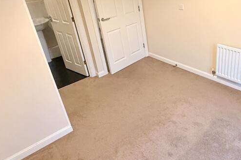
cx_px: 183
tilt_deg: -24.3
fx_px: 201
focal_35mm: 30
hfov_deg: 58.4
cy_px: 58
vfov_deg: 43.2
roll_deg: +2.7
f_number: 2.2
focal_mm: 2.22
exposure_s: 1/50
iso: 320
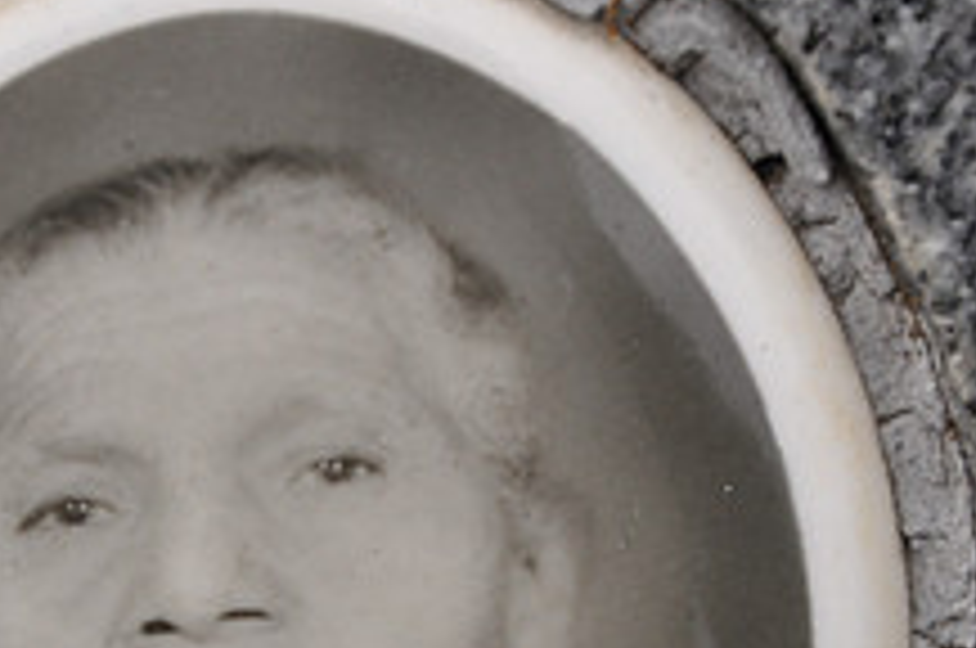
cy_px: 659
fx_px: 11406
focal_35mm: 421
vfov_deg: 3.2
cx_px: 324
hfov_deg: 4.9
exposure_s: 1/125
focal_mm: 105
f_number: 5.6
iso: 200
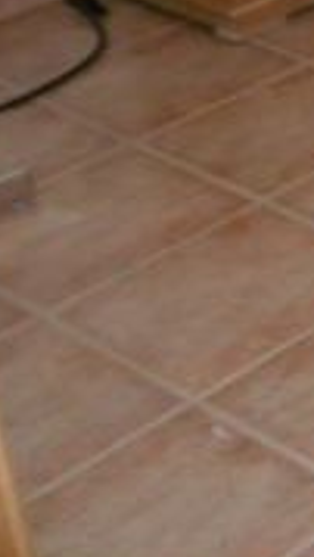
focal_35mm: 103
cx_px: 1059
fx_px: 1521
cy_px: -124
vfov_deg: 19.4
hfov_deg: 8.8
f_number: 3.1
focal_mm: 4.3
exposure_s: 1/60
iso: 250
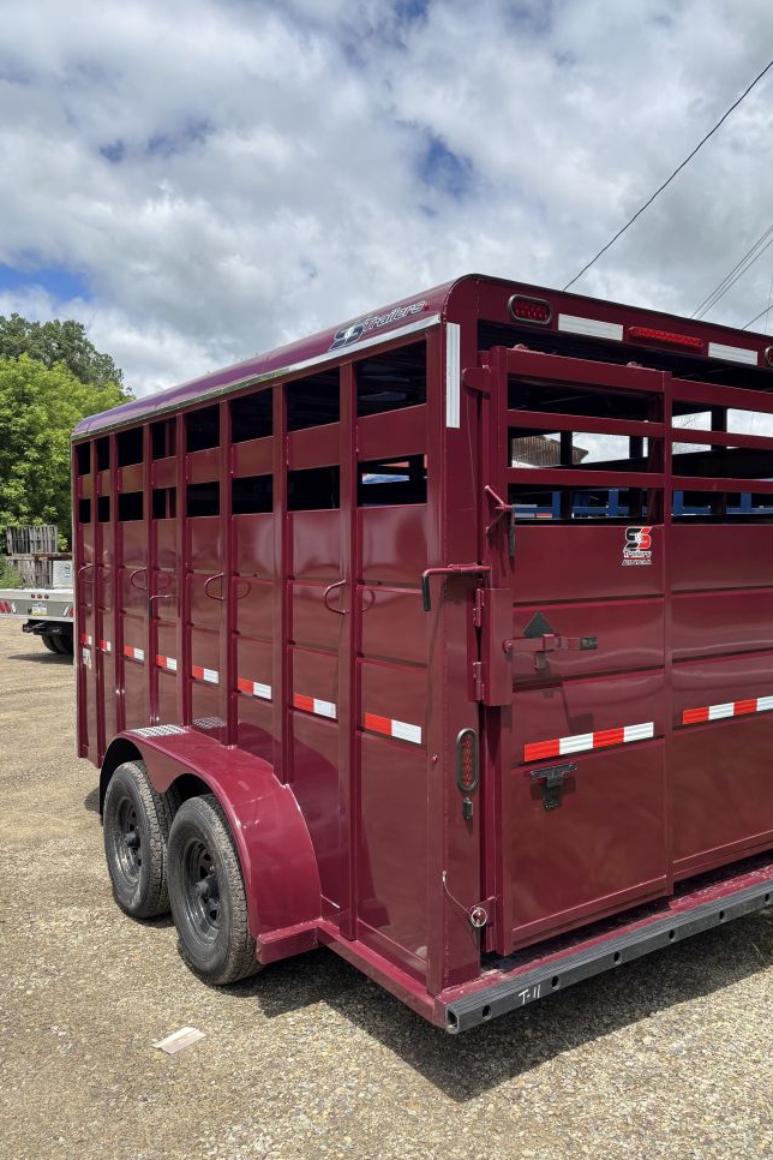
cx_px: 424
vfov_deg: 65.5
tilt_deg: +1.8
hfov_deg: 46.3
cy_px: 564
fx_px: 902
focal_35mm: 28
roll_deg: +1.6
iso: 50
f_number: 1.6
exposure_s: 1/3311
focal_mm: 5.96
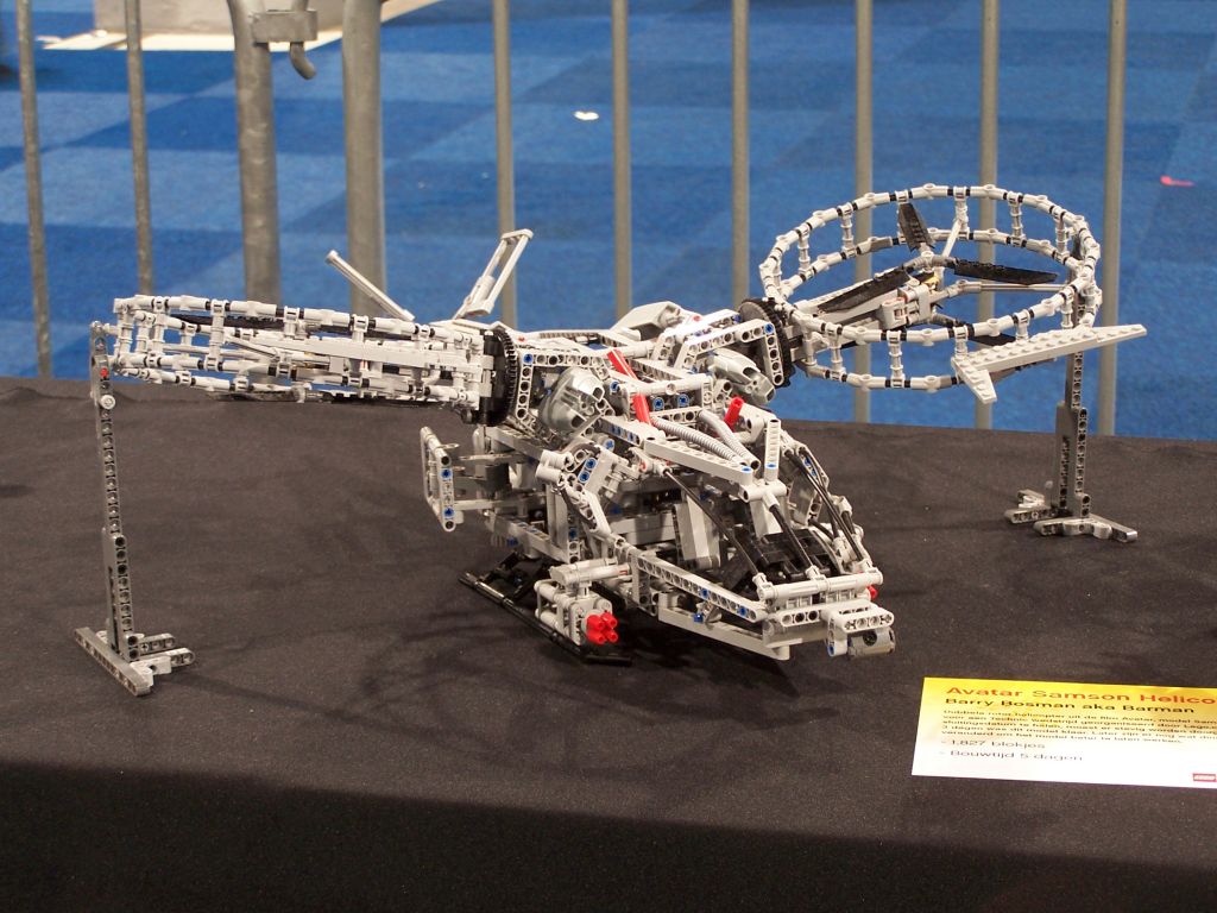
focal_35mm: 75
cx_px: 608
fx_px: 2637
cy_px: 456
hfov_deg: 26.0
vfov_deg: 19.6
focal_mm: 12.4
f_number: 3.2
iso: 80
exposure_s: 1/2
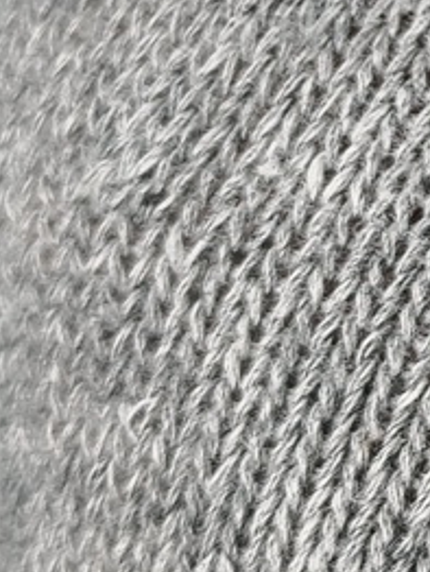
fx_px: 3423
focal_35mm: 207
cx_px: 838
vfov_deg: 9.4
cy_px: -175
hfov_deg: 7.0
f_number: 1.65
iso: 200
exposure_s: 1/100
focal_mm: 6.14
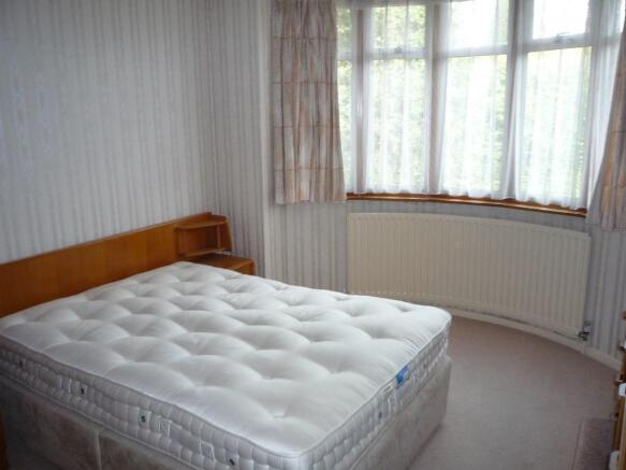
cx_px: 313
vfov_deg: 46.8
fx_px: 542
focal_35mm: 30
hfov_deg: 60.0
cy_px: 235
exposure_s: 1/30
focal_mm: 5.2
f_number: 3.3
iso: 160
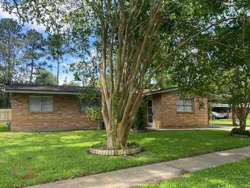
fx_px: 209
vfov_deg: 48.2
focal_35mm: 29
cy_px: 100
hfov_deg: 61.6
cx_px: 117
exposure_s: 1/565
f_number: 1.8
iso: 32
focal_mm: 4.25
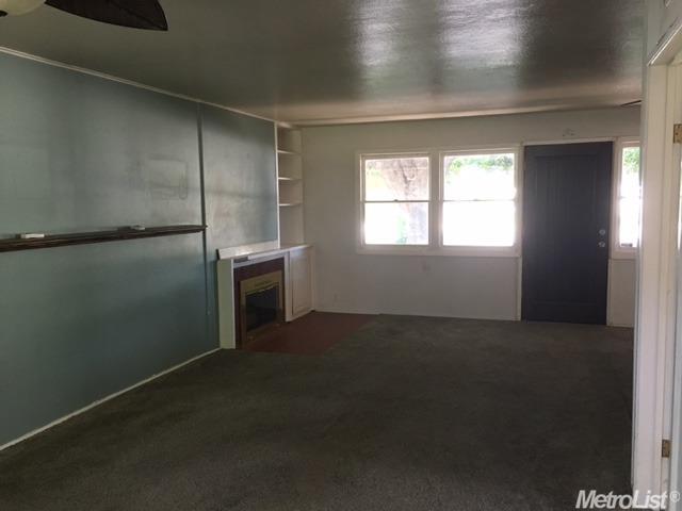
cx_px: 341
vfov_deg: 48.2
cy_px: 256
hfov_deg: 61.7
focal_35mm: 29
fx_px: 571
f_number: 2.2
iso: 160
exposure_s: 1/30
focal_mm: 4.15
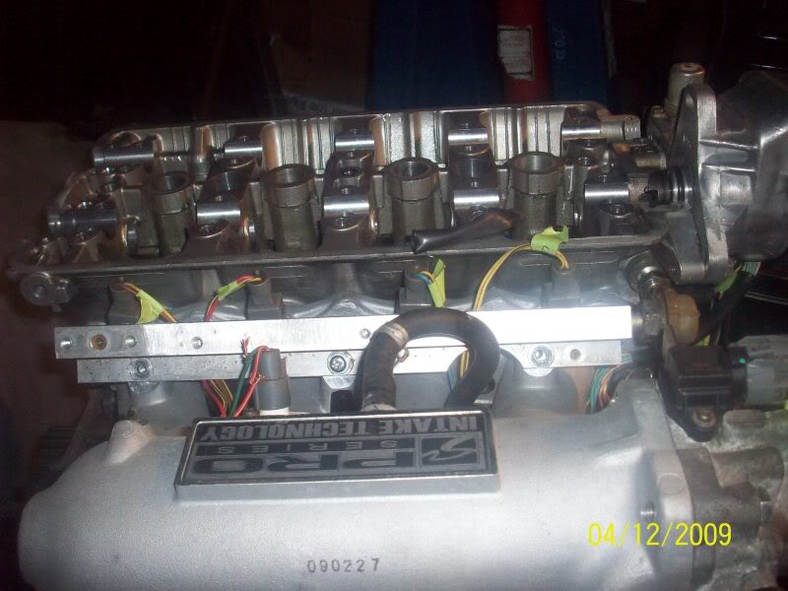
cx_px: 394
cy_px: 296
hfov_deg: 50.1
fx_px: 842
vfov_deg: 38.7
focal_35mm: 37
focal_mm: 6.2
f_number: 2.8
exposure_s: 1/64
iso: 160
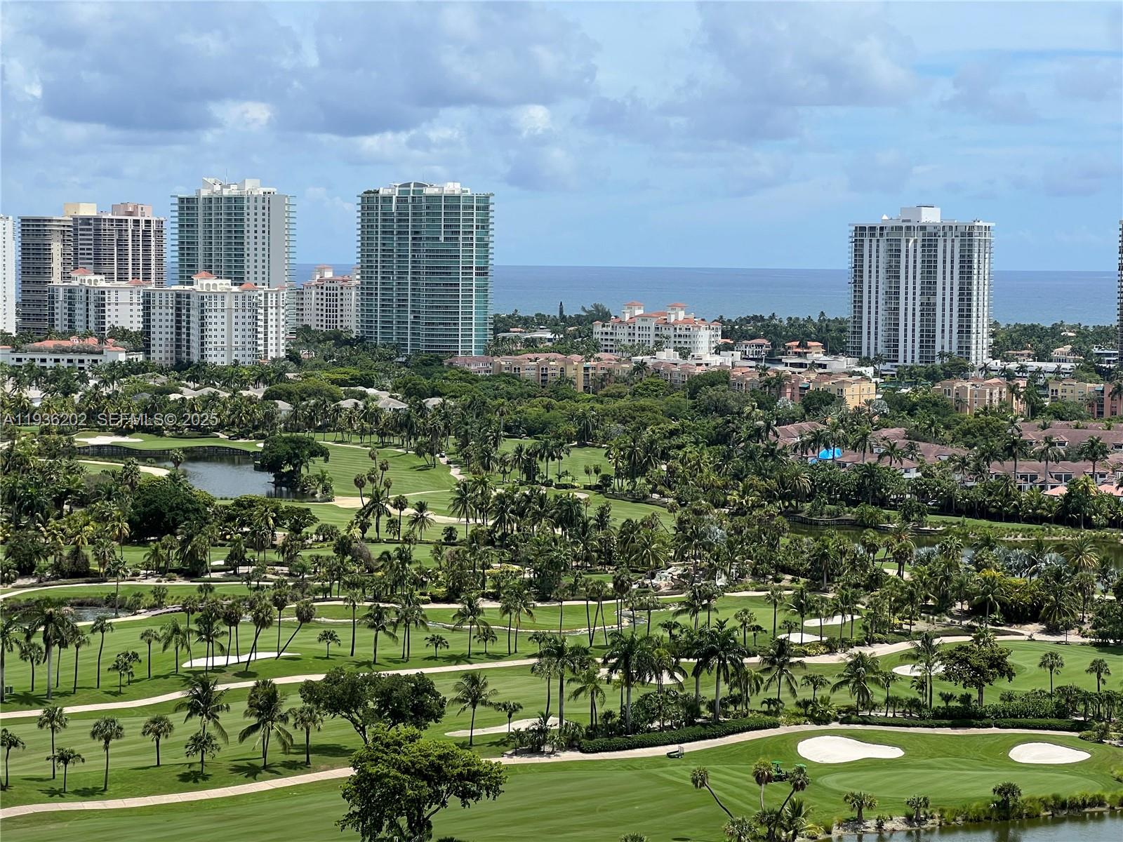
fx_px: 2498
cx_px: 562
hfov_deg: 25.3
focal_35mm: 77
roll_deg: -0.8
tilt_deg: -3.8
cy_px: 421
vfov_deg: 19.1
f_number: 2.8
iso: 32
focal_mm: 9
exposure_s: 1/1167
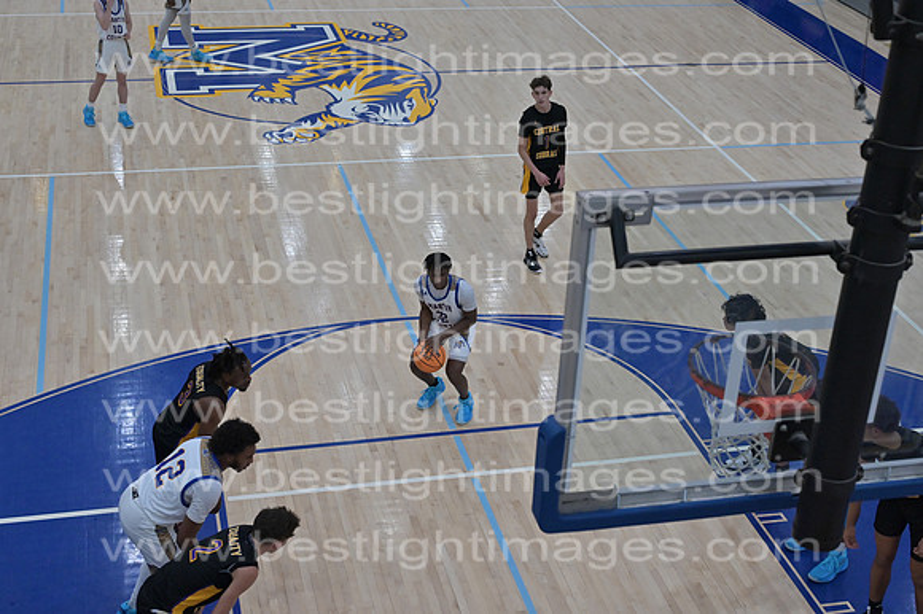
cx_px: 462
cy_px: 307
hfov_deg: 39.6
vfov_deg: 27.0
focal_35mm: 50
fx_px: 1281
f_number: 4
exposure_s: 1/800
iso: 3200
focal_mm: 50
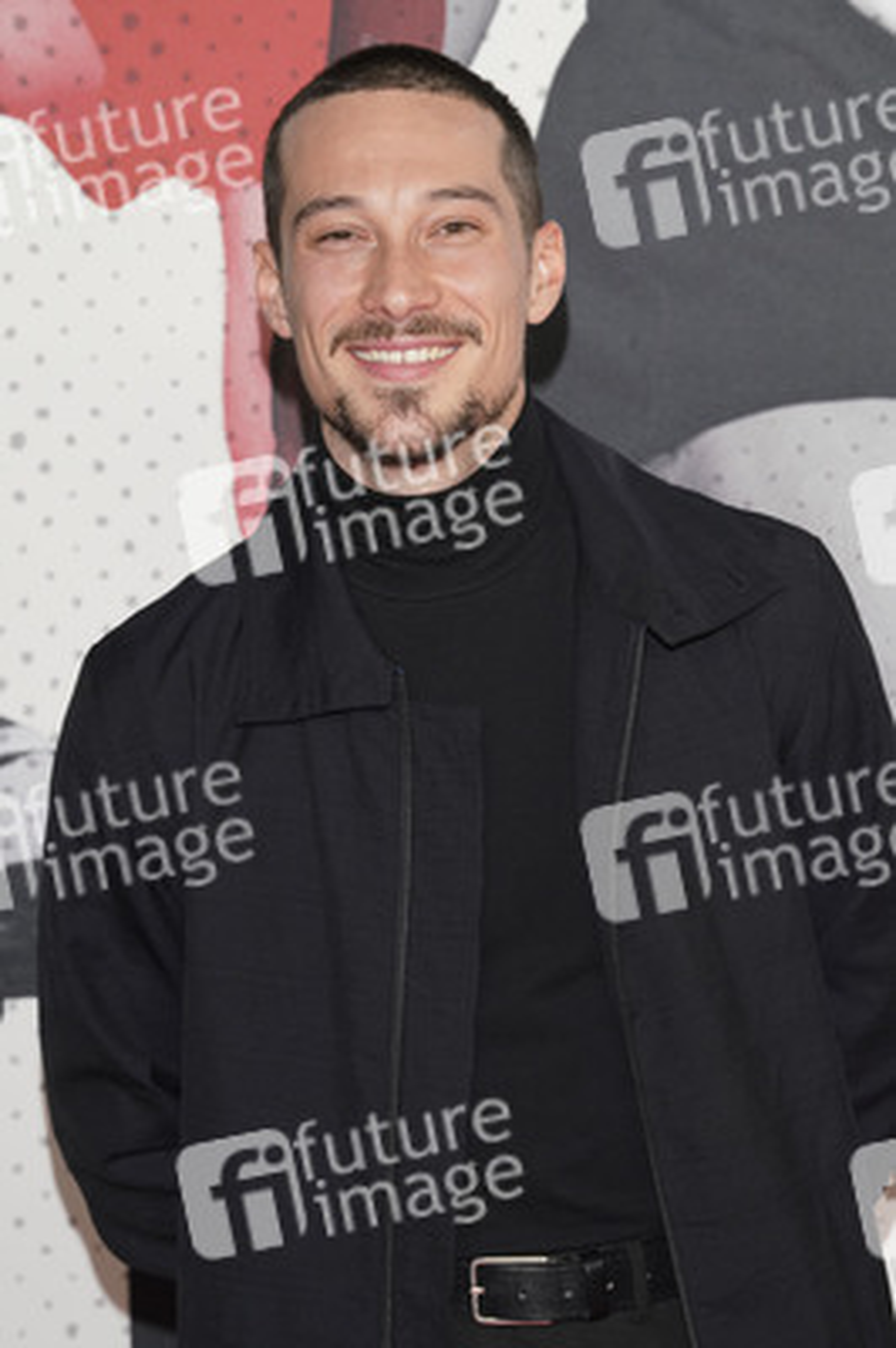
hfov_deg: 8.9
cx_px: 448
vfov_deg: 13.3
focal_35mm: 154
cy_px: 674
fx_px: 5759
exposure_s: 1/250
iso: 1600
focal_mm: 154
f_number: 9
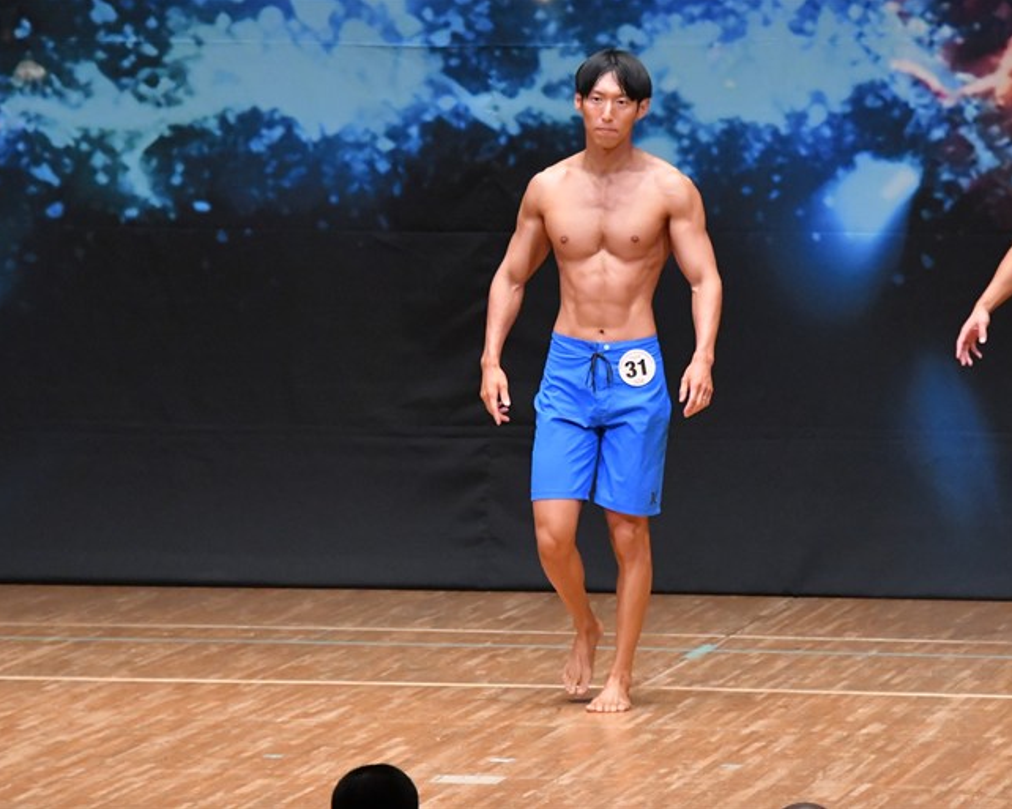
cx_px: 571
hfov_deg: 6.3
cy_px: 404
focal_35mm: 306
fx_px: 9161
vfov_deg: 5.1
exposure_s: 1/400
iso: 8000
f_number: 5.6
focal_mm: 180
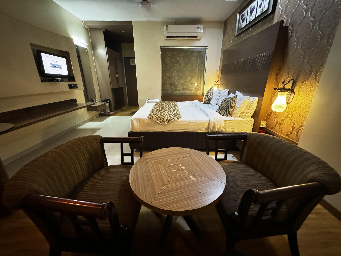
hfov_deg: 102.1
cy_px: 128
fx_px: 138
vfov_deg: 85.7
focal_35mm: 14
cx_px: 170
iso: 1250
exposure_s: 1/50
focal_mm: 2.22
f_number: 2.2
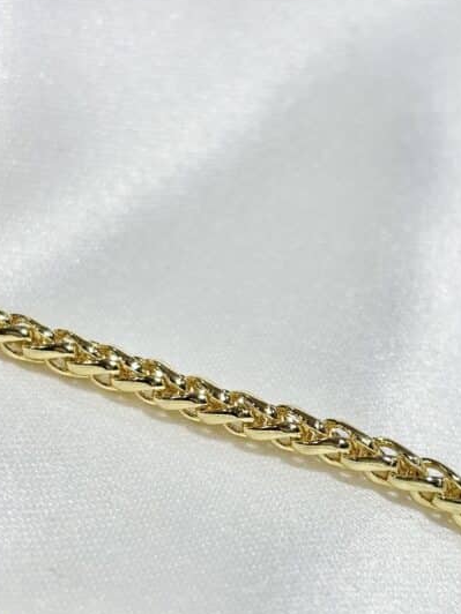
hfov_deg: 14.8
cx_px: 318
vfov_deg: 19.6
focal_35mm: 100
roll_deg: +8.1
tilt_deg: -28.1
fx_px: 1776
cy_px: 407
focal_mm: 5.96
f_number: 1.6
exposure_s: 1/343
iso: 32
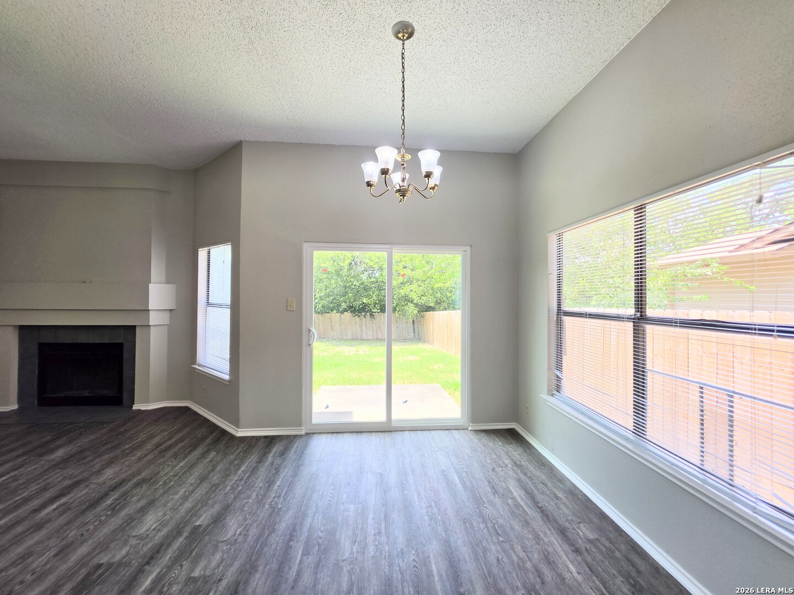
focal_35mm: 13
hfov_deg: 106.2
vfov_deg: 89.9
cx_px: 397
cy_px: 298
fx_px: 298
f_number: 1.9
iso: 16
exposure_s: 1/120
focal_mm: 2.2
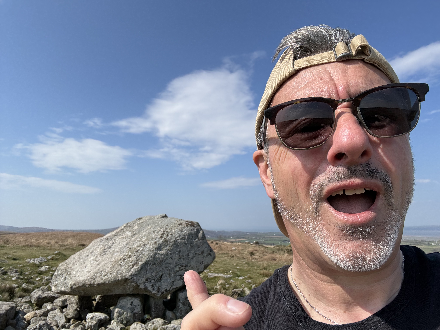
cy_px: 165
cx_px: 220
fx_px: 292
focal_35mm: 23
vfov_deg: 58.9
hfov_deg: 73.9
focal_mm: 2.69
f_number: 1.9
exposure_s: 1/1172
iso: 25
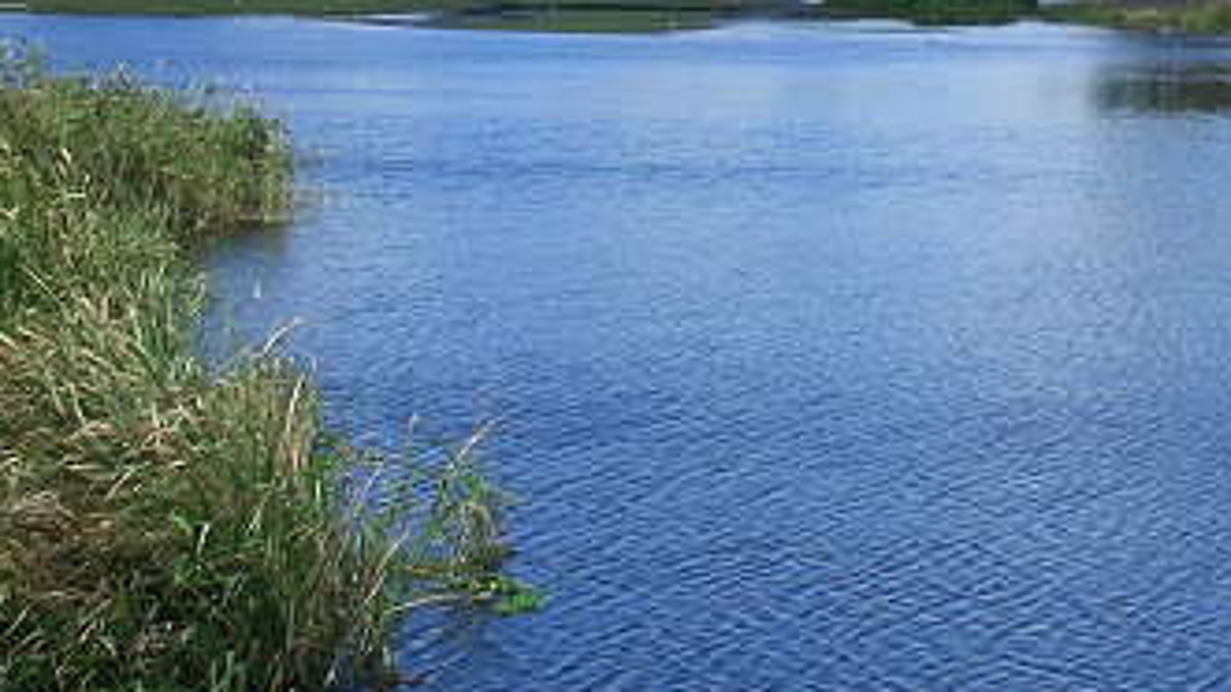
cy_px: -15
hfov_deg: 22.5
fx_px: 2839
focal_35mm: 87
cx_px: 1484
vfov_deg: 13.7
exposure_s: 1/320
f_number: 5.6
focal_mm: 7.1
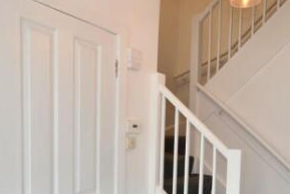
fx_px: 274
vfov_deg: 37.8
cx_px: 172
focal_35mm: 34
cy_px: 150
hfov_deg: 55.4
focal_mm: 10
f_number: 5
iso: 250
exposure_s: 1/60
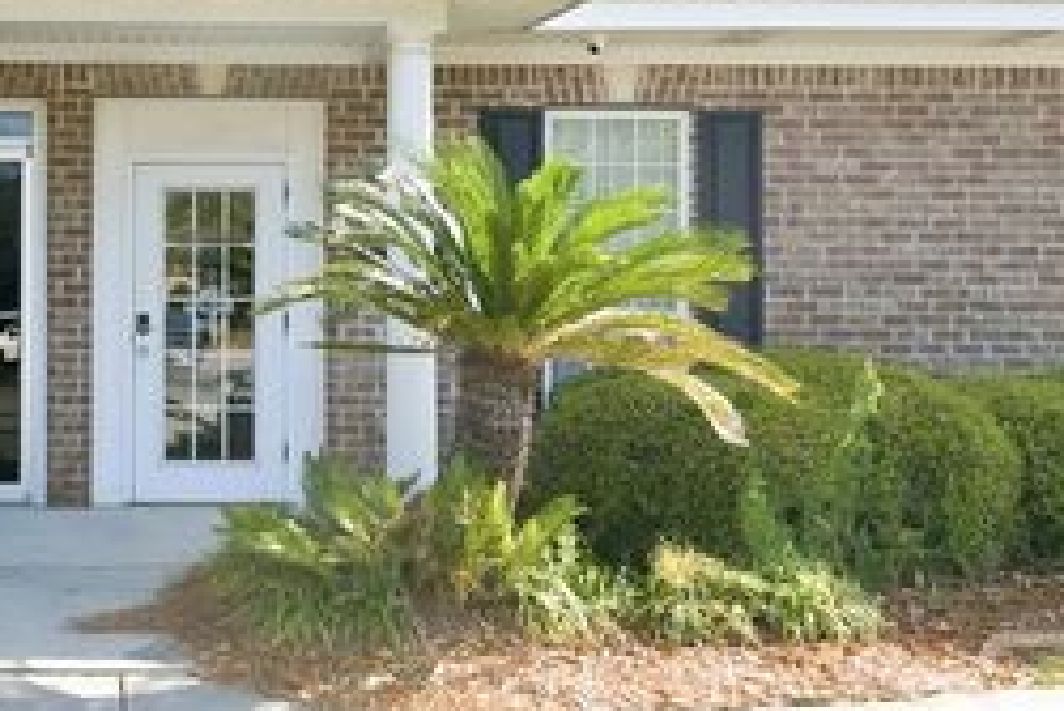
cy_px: 140
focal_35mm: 40
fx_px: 1183
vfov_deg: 32.5
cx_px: 89
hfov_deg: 43.8
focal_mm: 20
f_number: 5
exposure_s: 1/320
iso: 2500
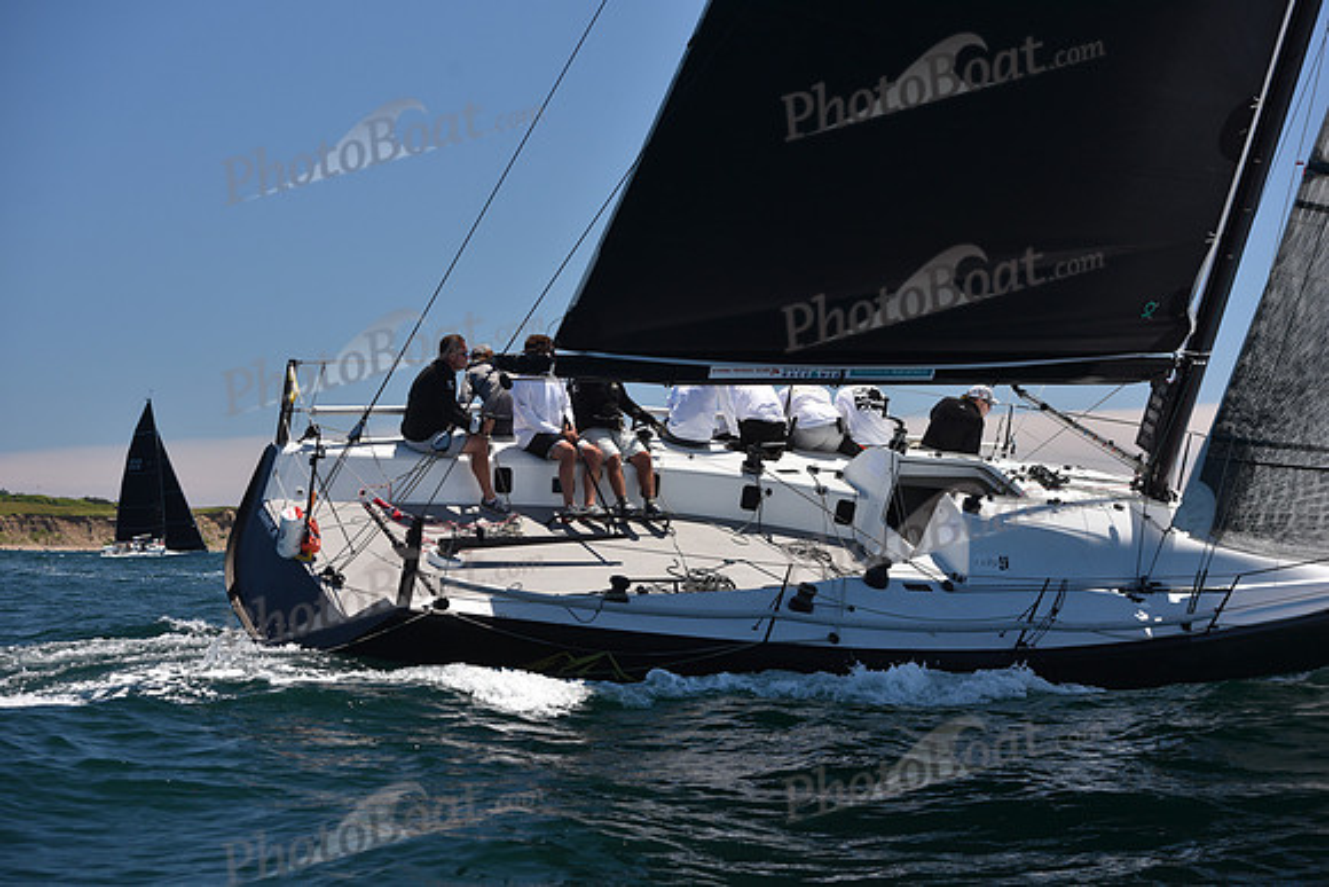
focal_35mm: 70
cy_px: 444
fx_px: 2585
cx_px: 664
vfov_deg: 19.5
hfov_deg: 28.8
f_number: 5.6
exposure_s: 1/800
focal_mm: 70
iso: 250
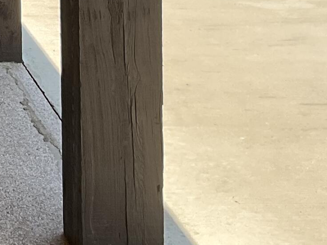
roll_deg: +1.1
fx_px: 1115
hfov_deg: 15.0
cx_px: -214
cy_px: -174
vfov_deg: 11.7
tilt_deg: -3.5
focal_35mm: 118
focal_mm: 3
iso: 16
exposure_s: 1/749
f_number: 1.8
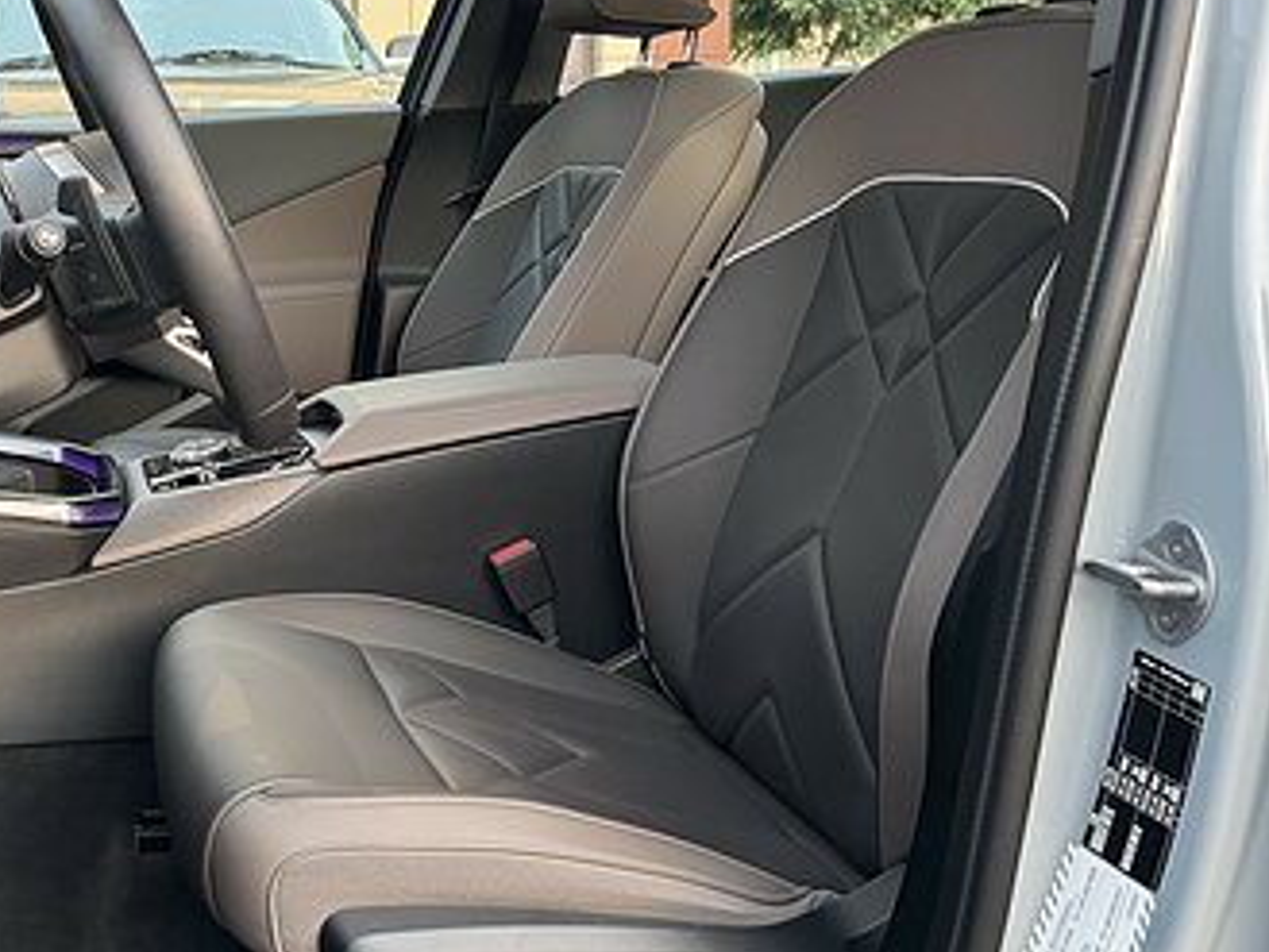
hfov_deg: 45.5
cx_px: 351
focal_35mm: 40
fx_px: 1467
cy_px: 360
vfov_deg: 35.8
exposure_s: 1/60
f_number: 1.78
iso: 640
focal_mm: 6.76
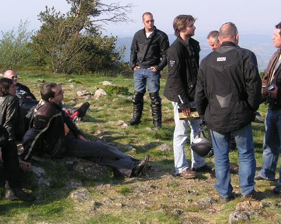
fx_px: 582
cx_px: 108
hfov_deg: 27.1
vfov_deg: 21.8
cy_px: 95
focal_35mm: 70
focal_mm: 8.4
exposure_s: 1/350
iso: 50
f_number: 3.4
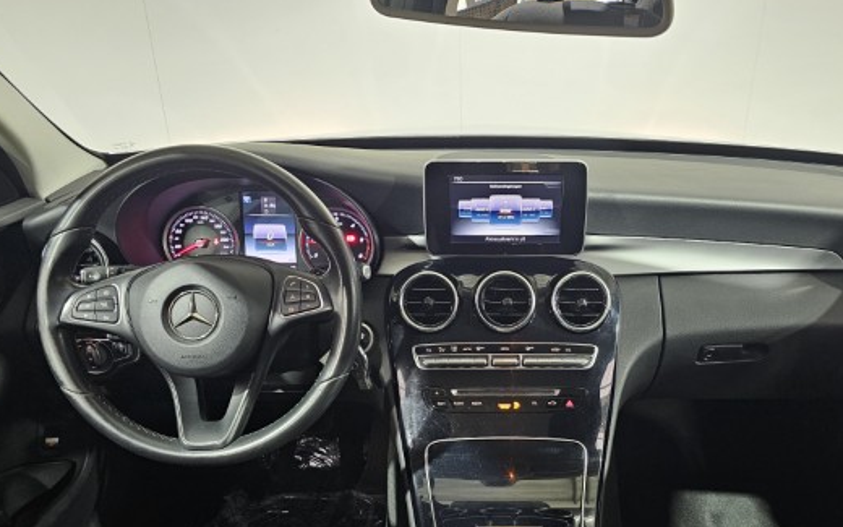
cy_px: 353
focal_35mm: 30
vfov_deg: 41.3
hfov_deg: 62.5
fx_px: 689
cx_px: 496
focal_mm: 6.3
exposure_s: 1/32.4
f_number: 1.7
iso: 500
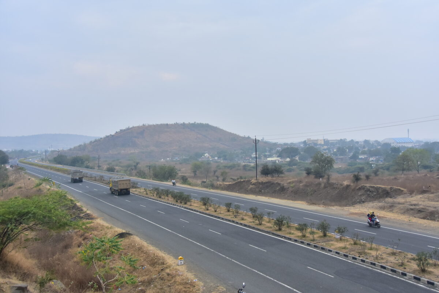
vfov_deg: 34.2
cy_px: 146
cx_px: 220
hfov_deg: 49.6
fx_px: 476
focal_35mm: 39
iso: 250
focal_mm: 26
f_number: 4
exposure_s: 1/1000
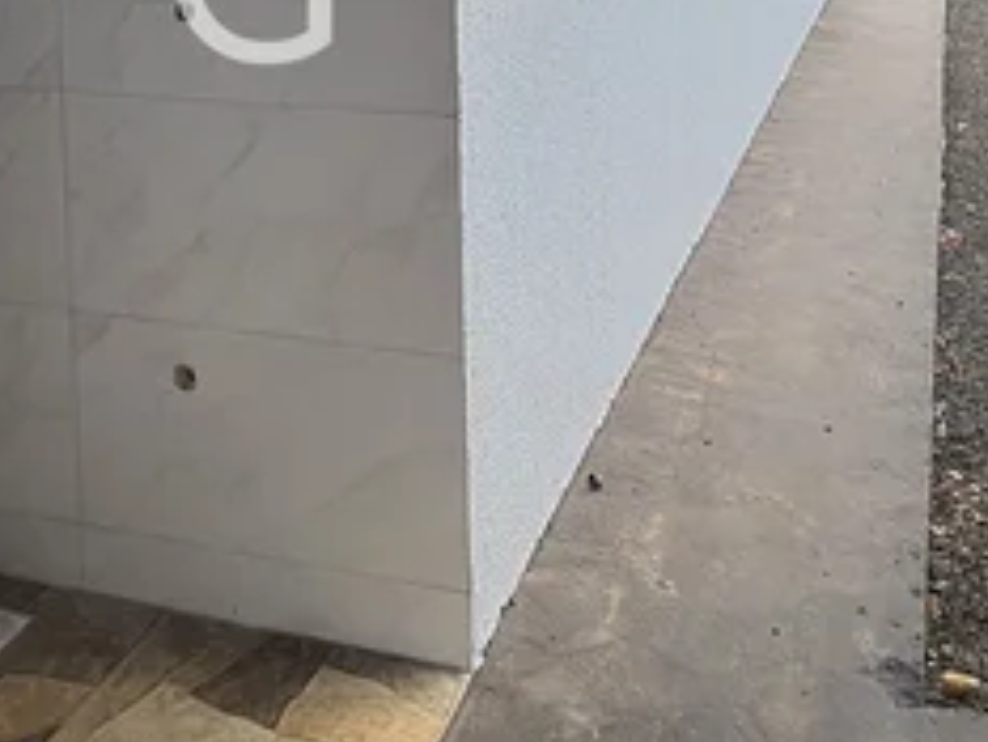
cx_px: 449
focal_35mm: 46
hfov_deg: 41.2
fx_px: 1314
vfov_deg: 28.4
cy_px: -91
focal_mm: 1.74
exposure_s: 1/143
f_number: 2.2
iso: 50
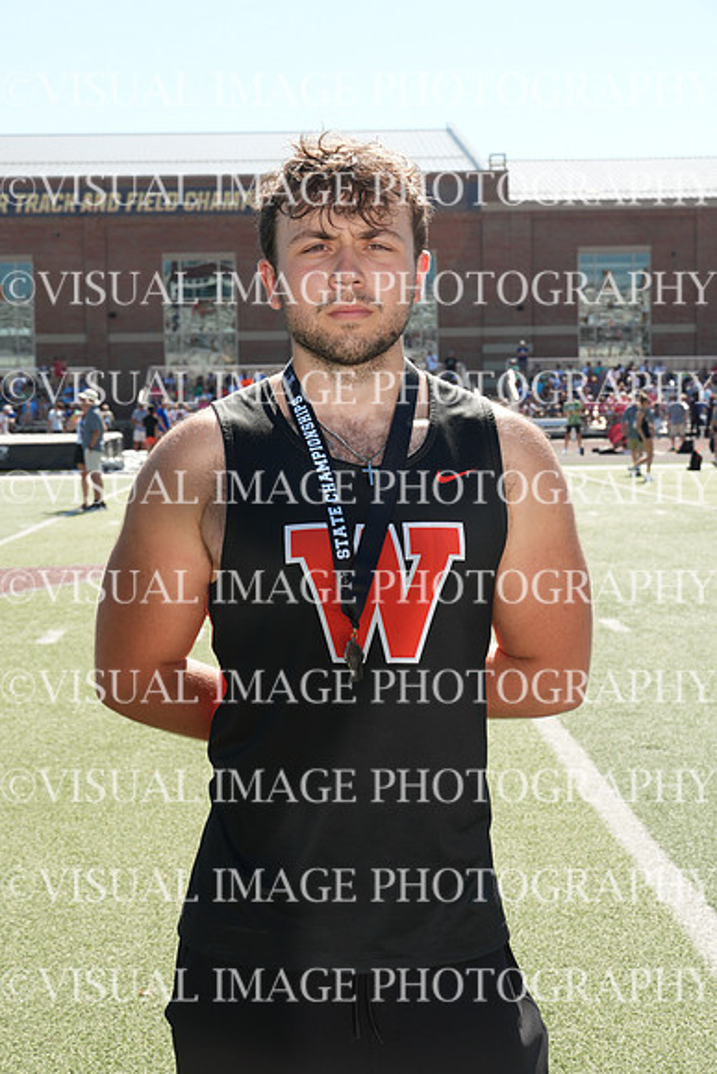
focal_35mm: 62
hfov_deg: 22.1
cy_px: 537
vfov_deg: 32.6
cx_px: 358
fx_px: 1836
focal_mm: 41
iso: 100
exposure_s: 1/125
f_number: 8
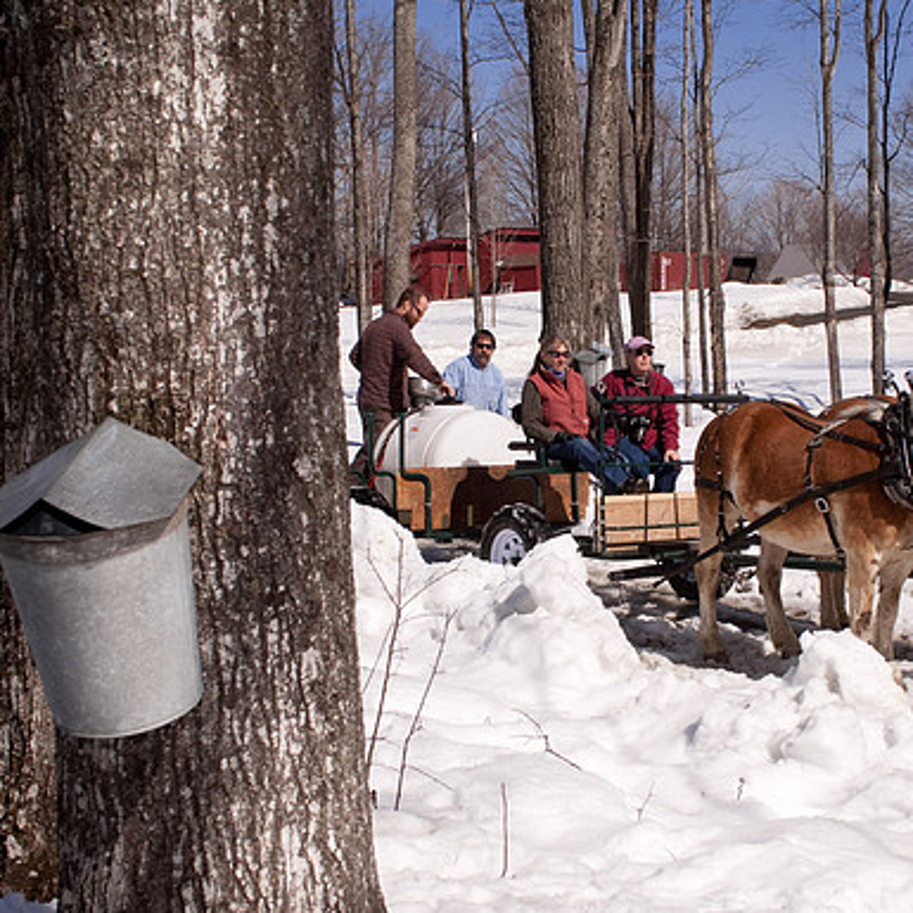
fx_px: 1780
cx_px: 614
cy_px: 455
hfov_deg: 28.6
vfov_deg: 28.8
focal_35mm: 60
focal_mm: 31
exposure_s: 1/250
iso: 100
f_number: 10
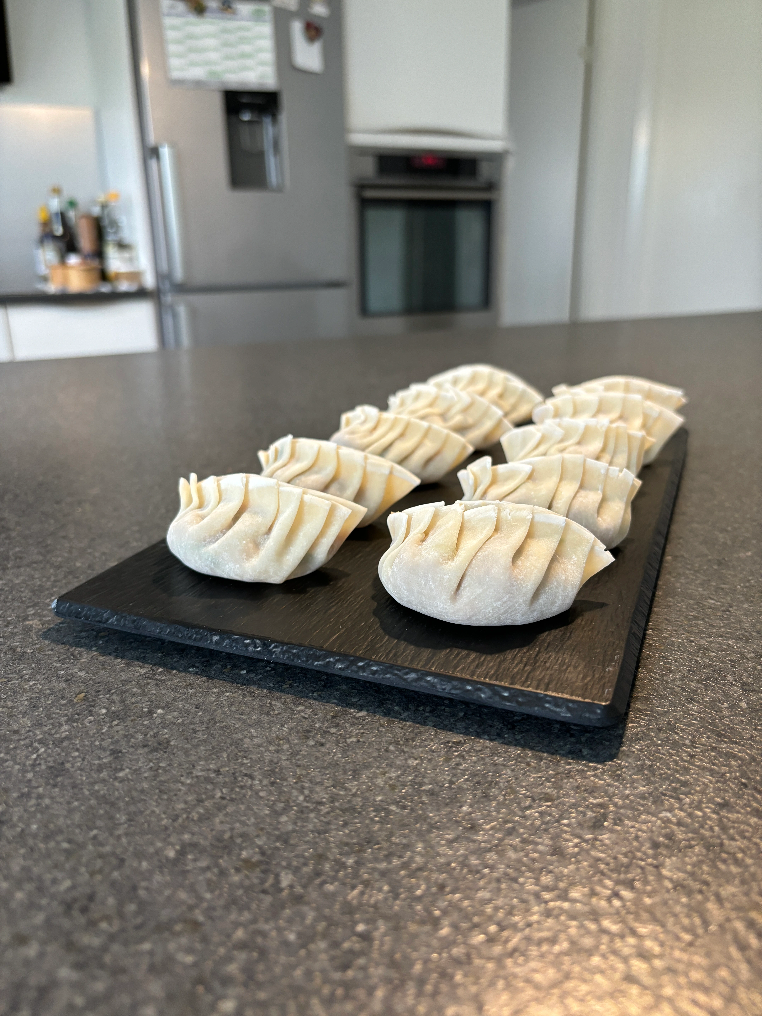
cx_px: 381
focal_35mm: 26
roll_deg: +0.5
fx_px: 763
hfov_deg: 53.1
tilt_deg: -18.9
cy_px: 508
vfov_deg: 67.3
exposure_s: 1/60
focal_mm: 5.96
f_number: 1.6
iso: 160
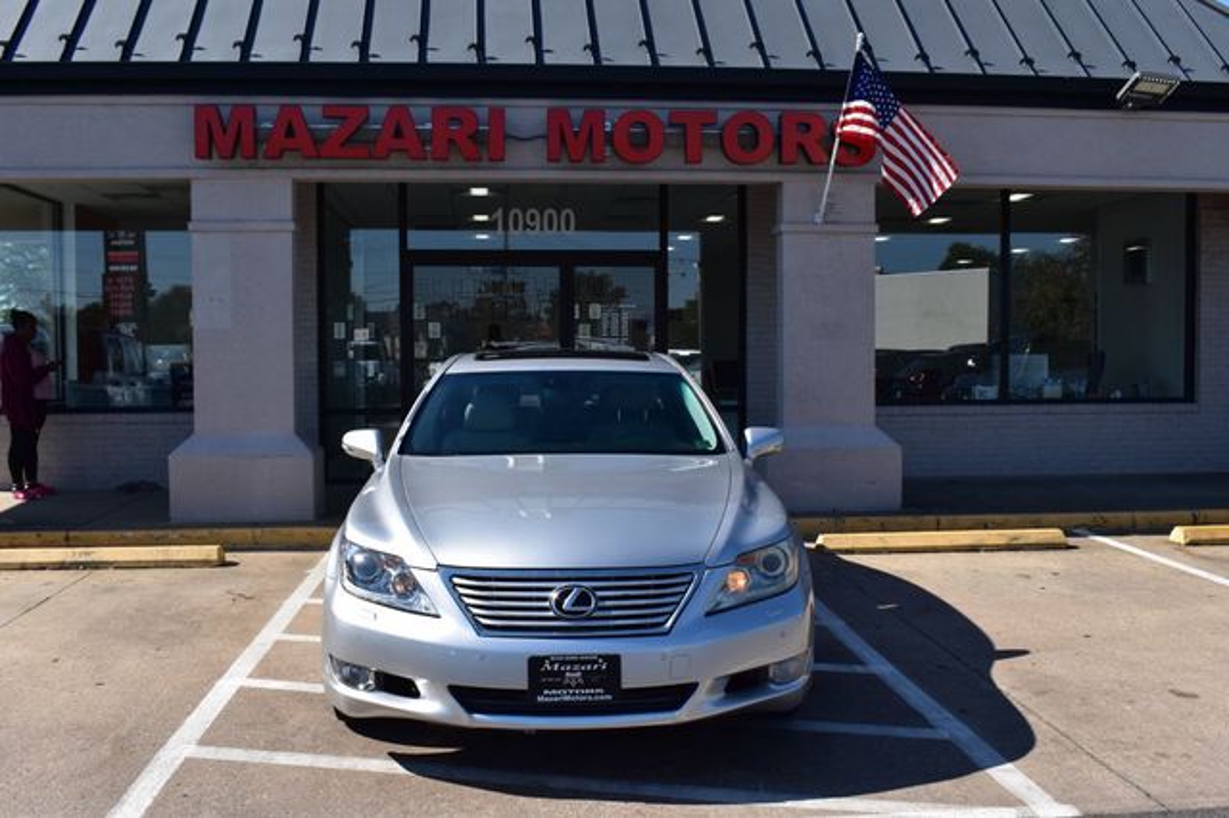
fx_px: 1228
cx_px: 614
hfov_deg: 53.2
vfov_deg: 36.8
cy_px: 409
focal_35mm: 36
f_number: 11
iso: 320
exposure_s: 1/500
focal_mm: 24
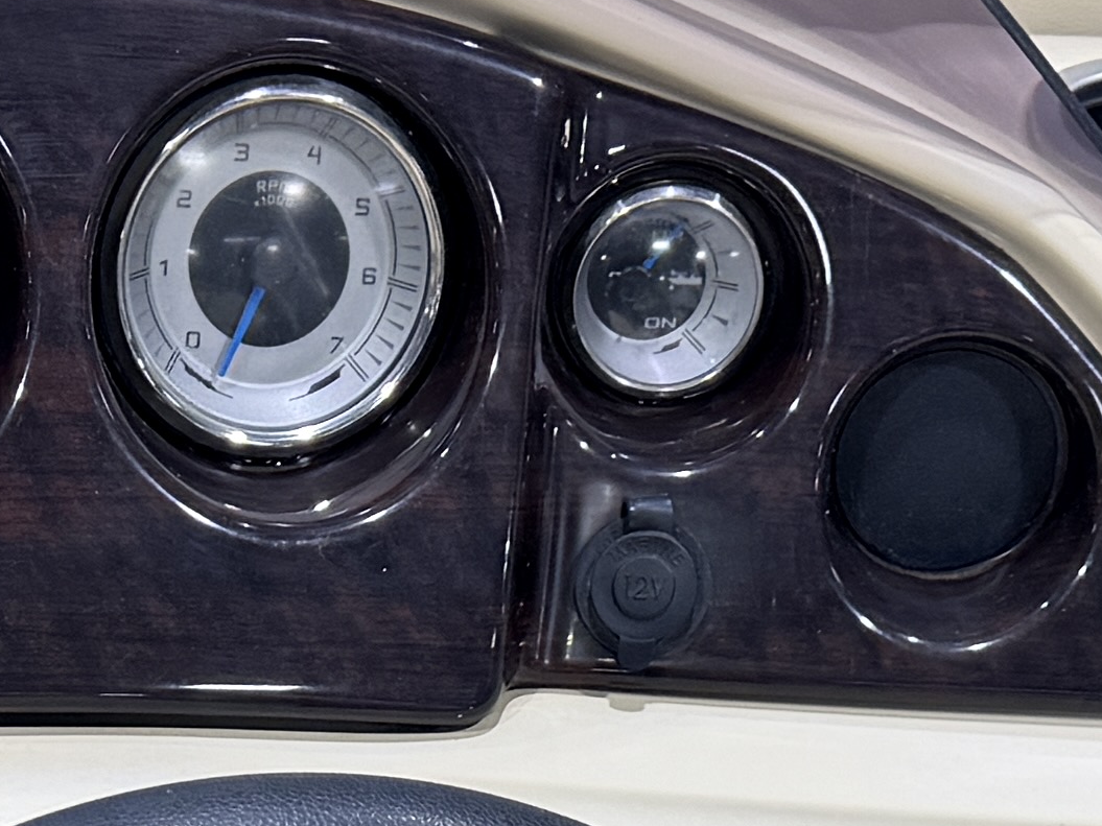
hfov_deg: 15.0
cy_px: 1603
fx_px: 4138
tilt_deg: -45.8
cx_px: 167
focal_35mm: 130
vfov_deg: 10.5
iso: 80
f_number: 1.78
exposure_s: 1/120
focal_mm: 6.76
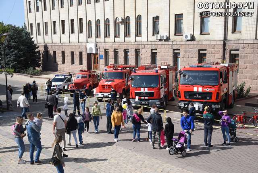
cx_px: 129
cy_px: 86
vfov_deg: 29.9
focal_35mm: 45
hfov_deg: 43.6
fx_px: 323
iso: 640
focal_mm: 30
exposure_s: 1/4000
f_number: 4.2
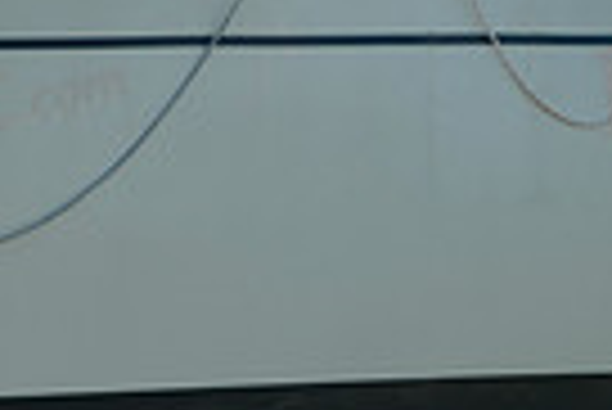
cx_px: 364
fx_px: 29101
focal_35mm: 1710
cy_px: -151
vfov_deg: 0.8
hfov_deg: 1.2
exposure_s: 1/1600
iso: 200
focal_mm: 400
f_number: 4.5
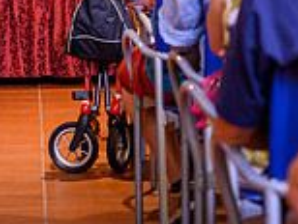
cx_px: -2
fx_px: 2181
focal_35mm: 253
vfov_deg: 5.8
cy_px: -108
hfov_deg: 7.8
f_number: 4.5
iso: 2500
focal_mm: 70
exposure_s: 1/200
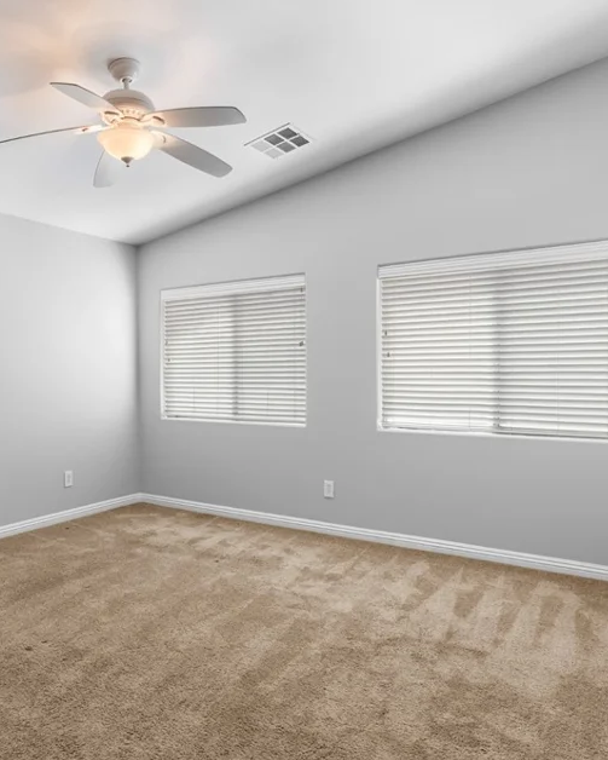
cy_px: 375
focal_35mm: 26
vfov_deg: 66.0
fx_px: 584
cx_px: 221
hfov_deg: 54.2
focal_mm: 17
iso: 400
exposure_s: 1/15
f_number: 8
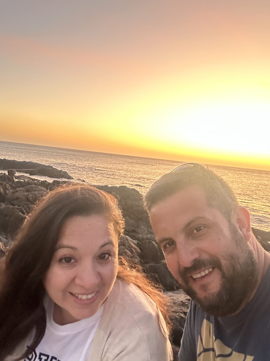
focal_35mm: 30
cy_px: 180
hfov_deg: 46.8
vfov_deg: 60.0
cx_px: 135
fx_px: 312
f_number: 1.9
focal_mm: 2.69
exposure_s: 1/34
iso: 250
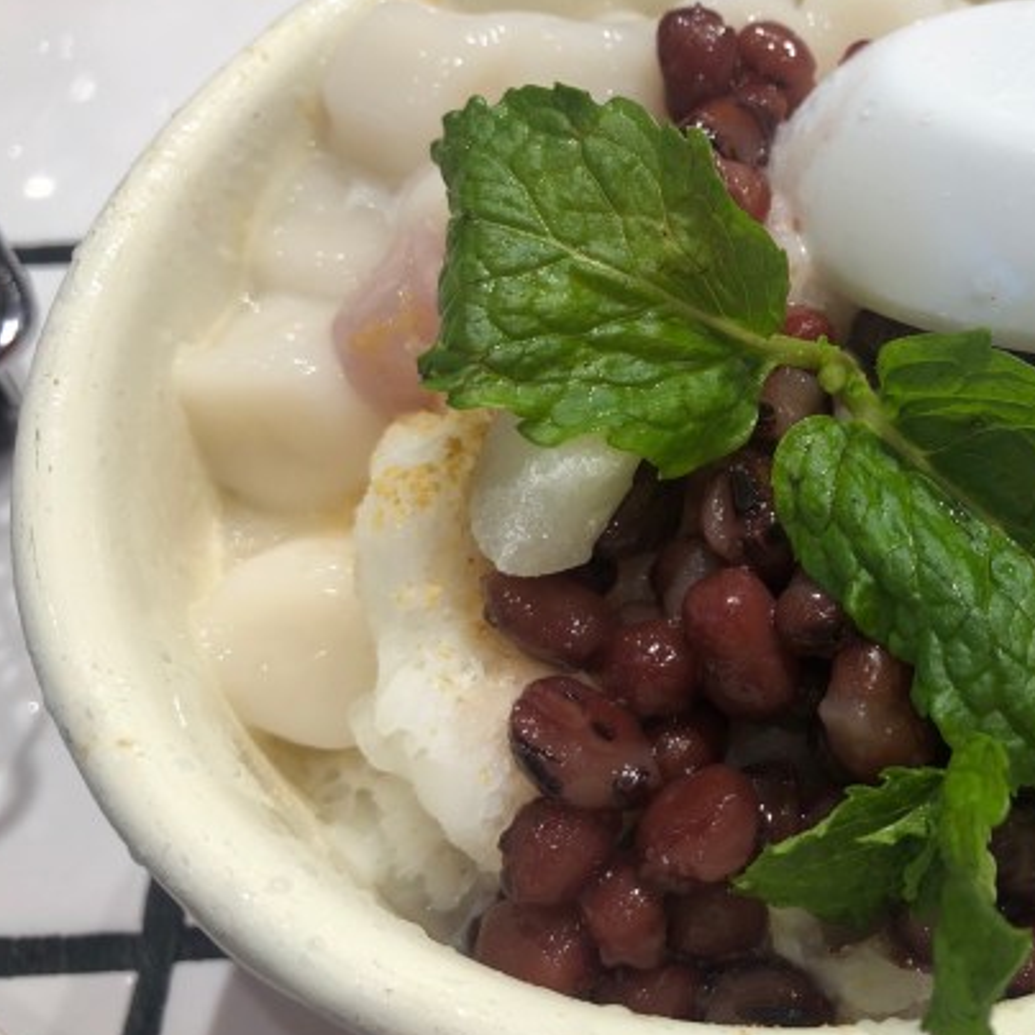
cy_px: 439
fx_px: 1556
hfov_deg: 34.8
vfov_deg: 36.7
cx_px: 927
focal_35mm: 46
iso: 20
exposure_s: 1/100
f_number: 1.8
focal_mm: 3.99
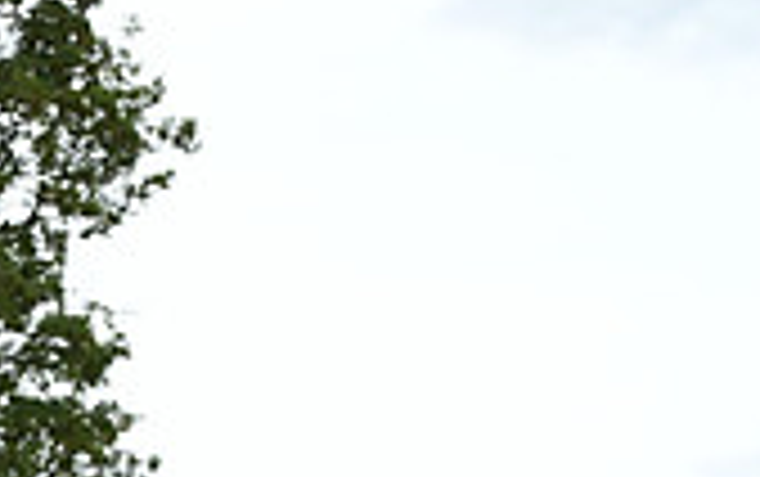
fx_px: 3483
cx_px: -391
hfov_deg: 11.9
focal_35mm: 168
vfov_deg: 7.6
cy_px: 808
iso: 900
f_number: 5.6
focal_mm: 48
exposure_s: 1/1250
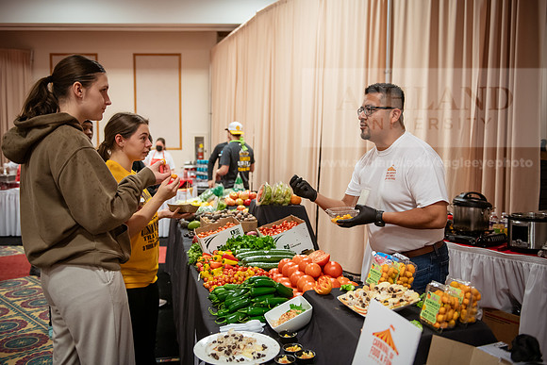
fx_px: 486
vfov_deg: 41.1
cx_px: 274
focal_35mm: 32
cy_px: 182
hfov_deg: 58.7
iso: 1600
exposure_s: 1/125
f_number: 2.8
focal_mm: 32
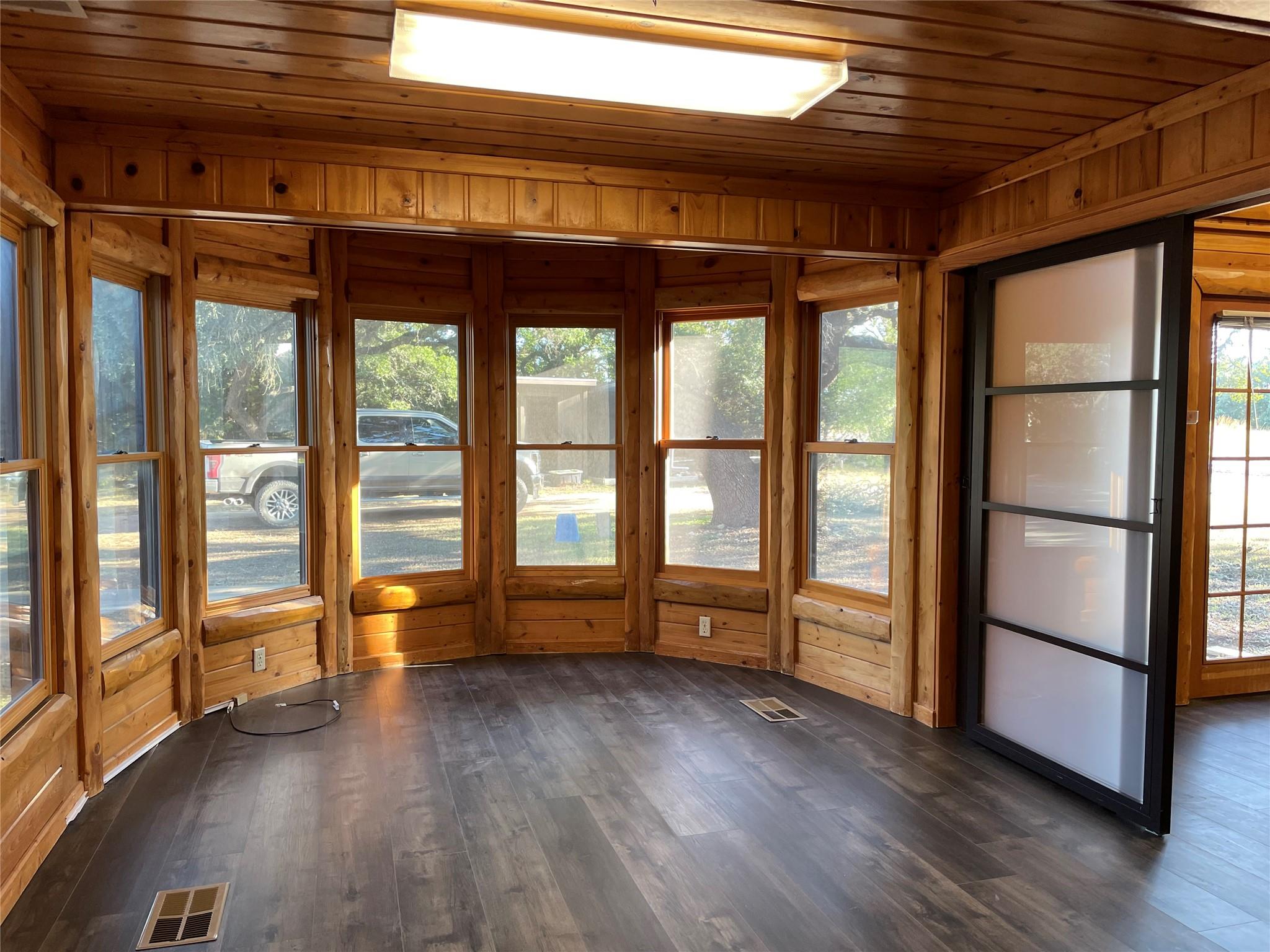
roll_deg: -0.1
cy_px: 476
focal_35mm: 26
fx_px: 954
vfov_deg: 53.1
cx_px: 635
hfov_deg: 67.3
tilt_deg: -3.6
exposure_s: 1/60
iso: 80
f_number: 1.6
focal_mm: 4.2
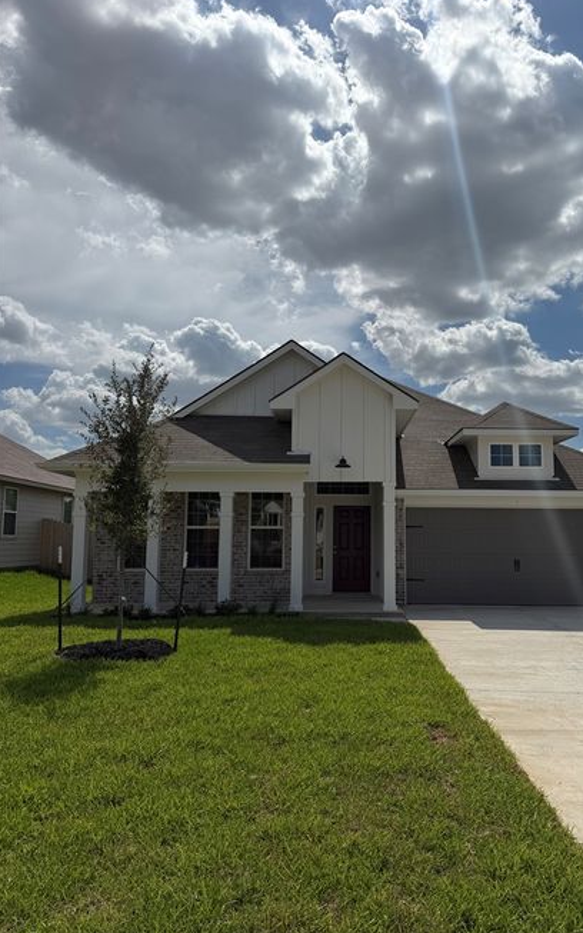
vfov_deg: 70.4
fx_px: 661
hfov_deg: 47.3
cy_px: 462
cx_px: 352
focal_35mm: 26
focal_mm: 6.76
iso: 80
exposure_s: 1/17544
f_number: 1.78
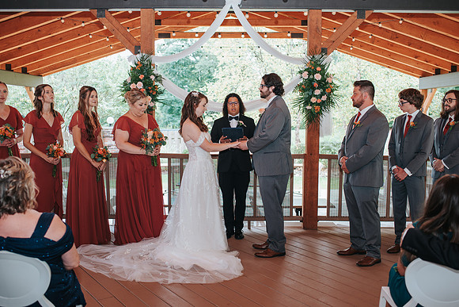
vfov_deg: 36.1
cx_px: 230
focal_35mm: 37
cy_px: 154
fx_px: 469
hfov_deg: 52.1
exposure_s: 1/125
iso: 180
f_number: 3.2
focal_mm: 35
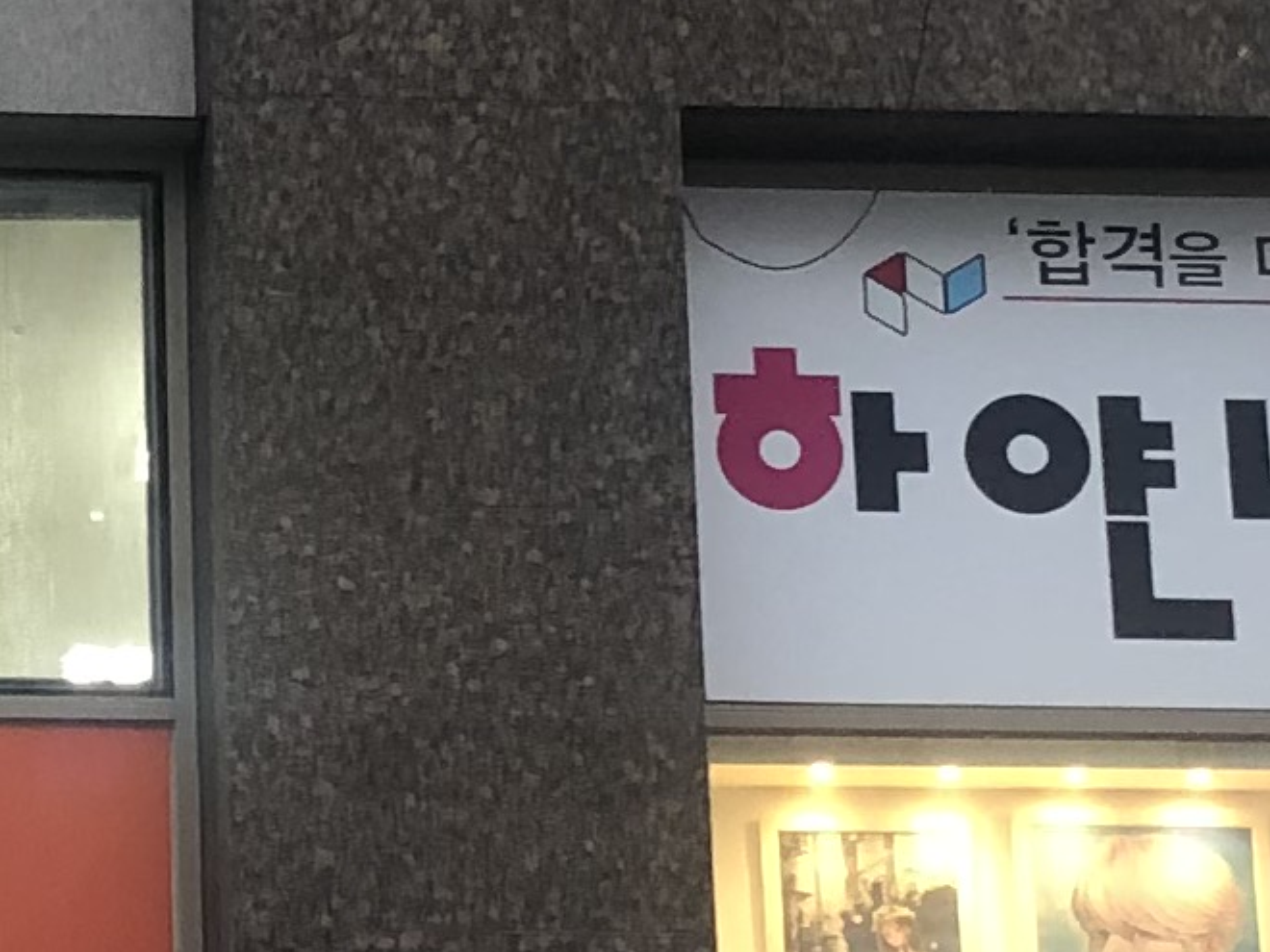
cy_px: 629
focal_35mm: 171
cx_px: 258
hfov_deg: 11.5
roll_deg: +1.4
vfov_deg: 8.7
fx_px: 6274
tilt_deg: +16.6
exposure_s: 1/24
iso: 40
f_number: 1.8
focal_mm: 4
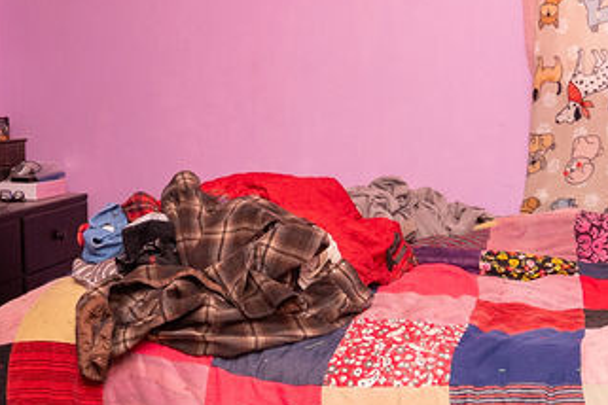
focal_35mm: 49
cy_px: 152
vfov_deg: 27.4
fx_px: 827
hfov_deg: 40.3
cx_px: 267
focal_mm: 10
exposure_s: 1/200
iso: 500
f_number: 4
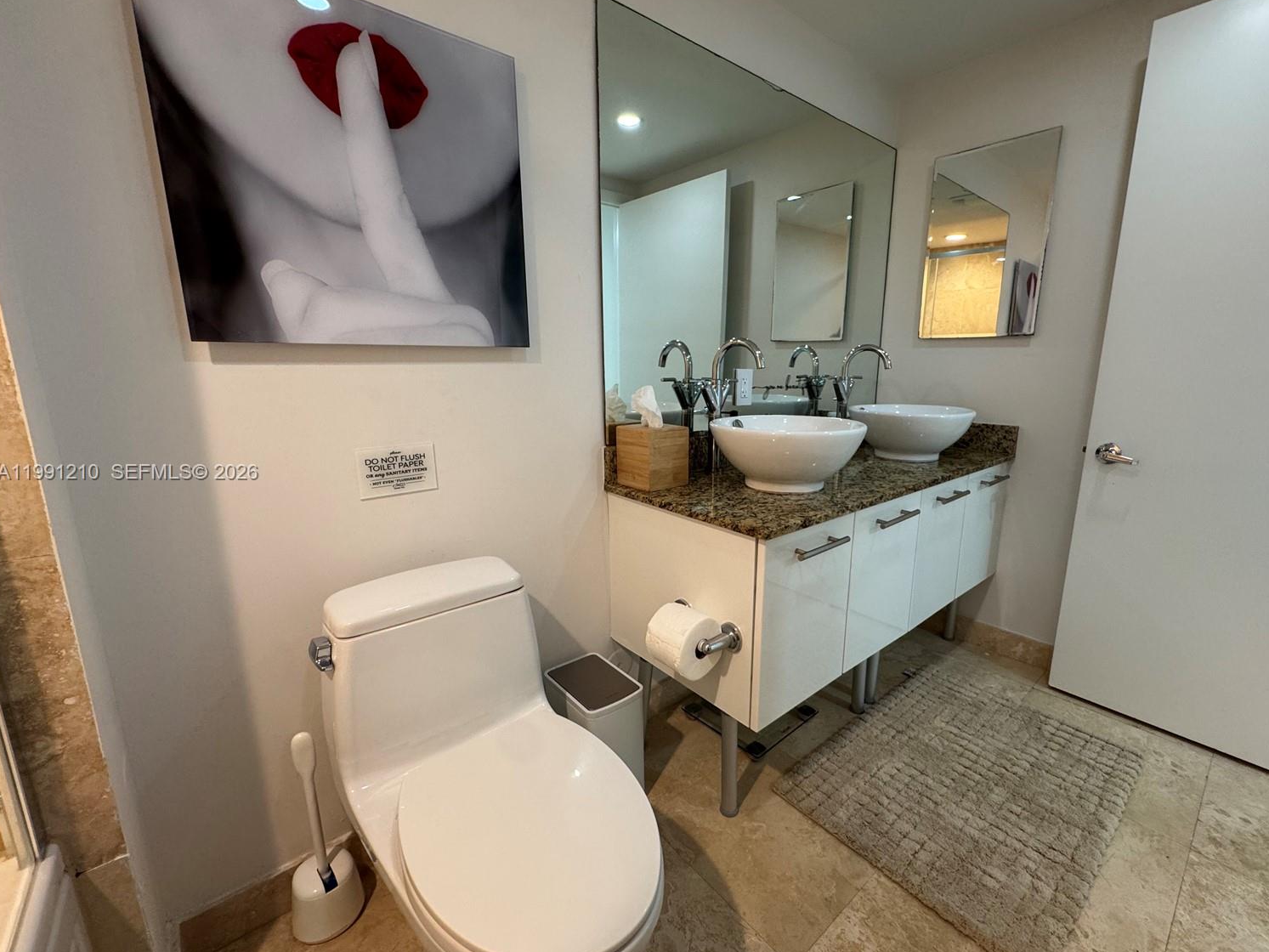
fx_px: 550
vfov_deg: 81.8
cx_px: 673
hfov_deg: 98.0
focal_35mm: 15
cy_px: 473
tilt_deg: -11.4
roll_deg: -0.2
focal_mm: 2.22
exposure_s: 1/60
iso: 200
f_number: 2.2
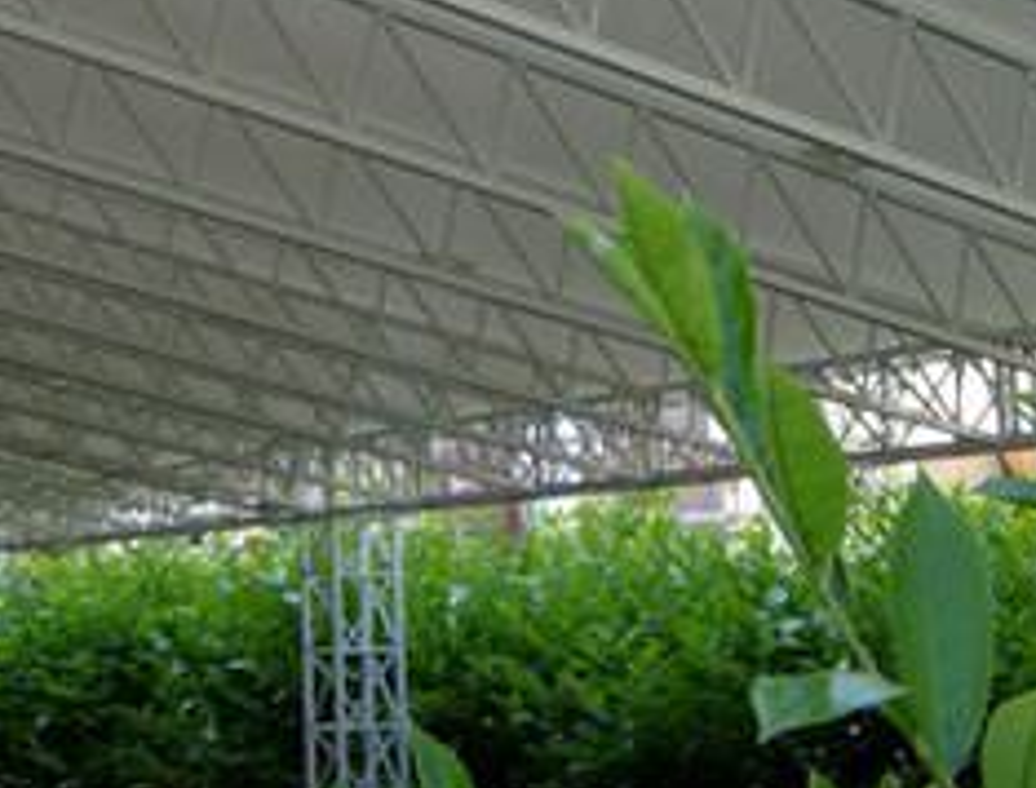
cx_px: 607
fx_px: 2316
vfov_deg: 19.1
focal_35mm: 77
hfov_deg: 25.2
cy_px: 168
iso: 100
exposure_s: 1/417
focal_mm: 6
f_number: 2.8
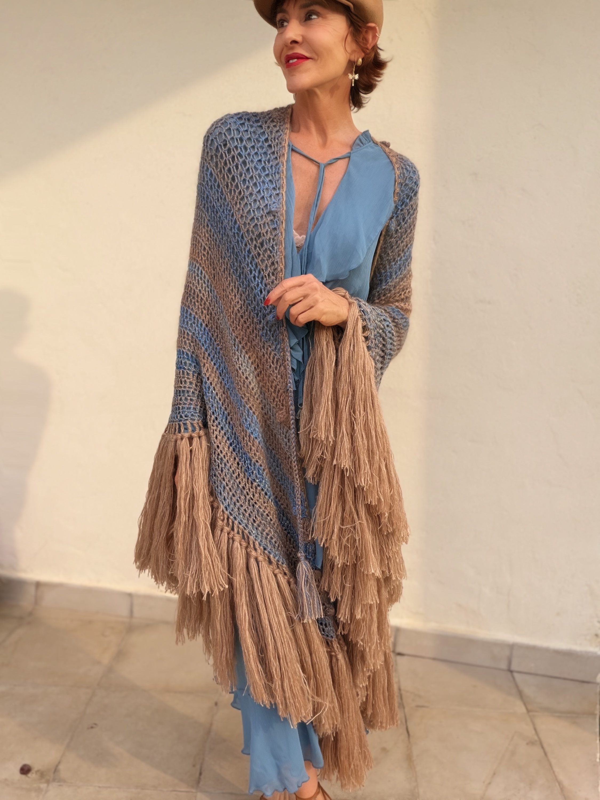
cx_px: 300
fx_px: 693
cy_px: 400
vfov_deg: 60.0
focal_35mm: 30
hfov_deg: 46.8
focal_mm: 2.71
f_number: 1.9
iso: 25
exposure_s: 1/427
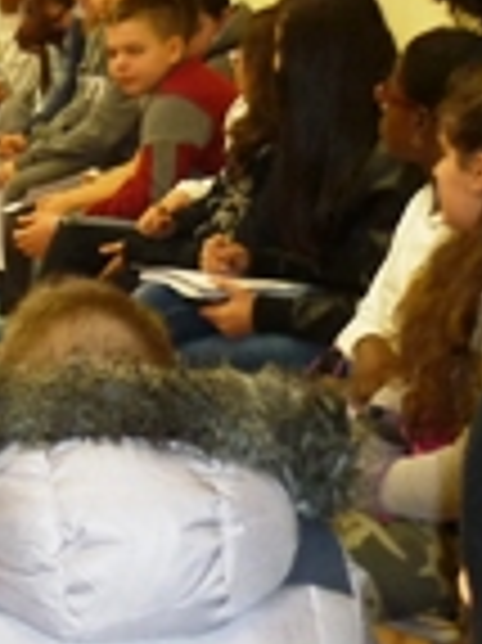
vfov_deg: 13.3
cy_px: 225
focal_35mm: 148
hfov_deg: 9.7
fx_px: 2752
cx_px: -225
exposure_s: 1/30
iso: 200
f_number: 2.8
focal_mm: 5.5
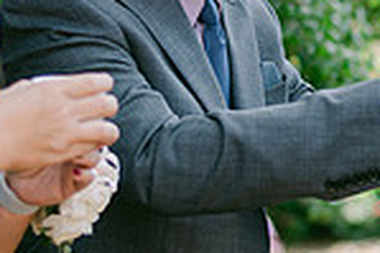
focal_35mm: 194
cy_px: 66
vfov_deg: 7.1
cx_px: 342
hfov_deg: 10.6
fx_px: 2046
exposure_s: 1/1600
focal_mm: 50
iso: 100
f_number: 2
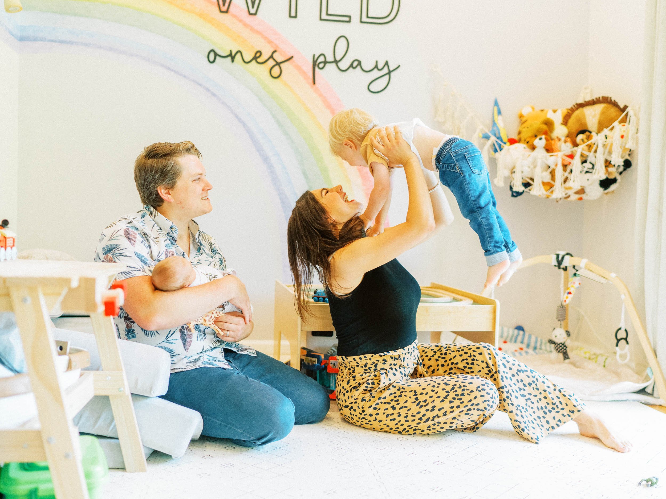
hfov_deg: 49.1
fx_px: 728
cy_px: 249
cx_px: 357
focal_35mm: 38
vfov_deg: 37.9
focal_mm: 35
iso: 1000
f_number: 1.8
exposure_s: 1/500
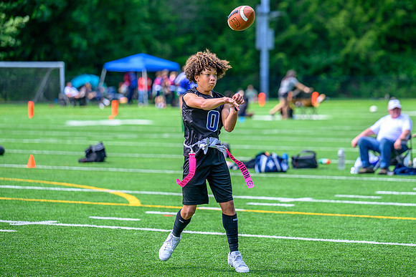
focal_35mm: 173
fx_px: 1998
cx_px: 227
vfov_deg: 7.9
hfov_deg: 11.9
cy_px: 116
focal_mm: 145
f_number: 2.8
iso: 250
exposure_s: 1/2000
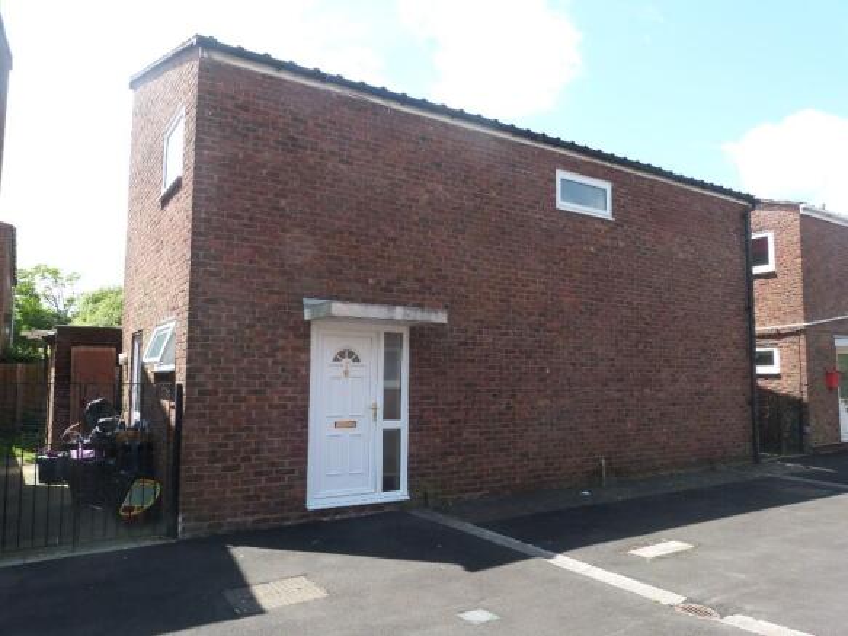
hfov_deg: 69.4
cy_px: 318
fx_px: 612
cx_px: 424
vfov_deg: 54.9
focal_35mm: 25
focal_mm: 4.5
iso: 100
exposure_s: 1/250
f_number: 4
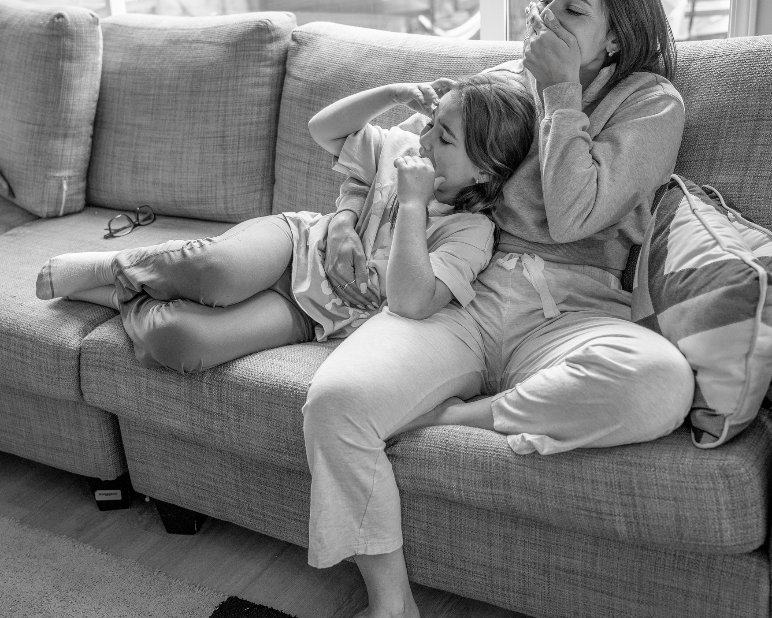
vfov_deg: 31.4
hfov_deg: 38.8
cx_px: 378
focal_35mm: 48
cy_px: 272
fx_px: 1097
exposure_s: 1/160
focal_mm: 35
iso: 800
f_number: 2.8
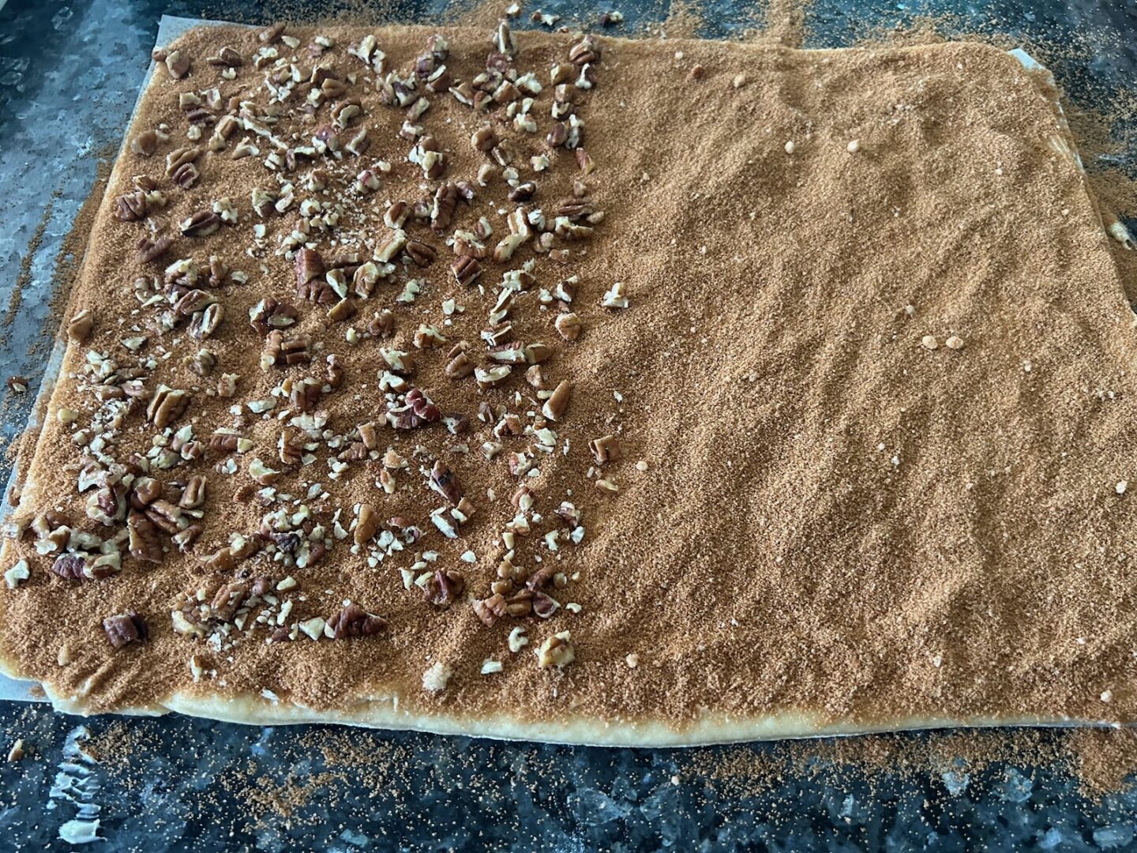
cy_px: 426
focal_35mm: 26
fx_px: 854
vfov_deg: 53.1
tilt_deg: -61.1
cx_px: 568
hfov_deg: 67.3
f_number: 1.5
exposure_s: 1/60
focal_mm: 5.7
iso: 400
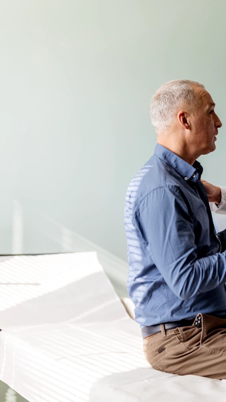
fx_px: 842
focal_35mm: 79
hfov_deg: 15.2
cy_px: 202
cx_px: 193
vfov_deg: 26.8
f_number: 1.2
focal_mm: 50
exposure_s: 1/640
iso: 100
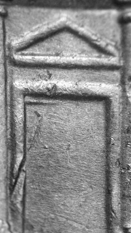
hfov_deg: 7.5
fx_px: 1005
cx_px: 77
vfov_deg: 13.2
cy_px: 116
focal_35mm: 163
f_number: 5
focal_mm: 30.8
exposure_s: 1/17.4
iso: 100
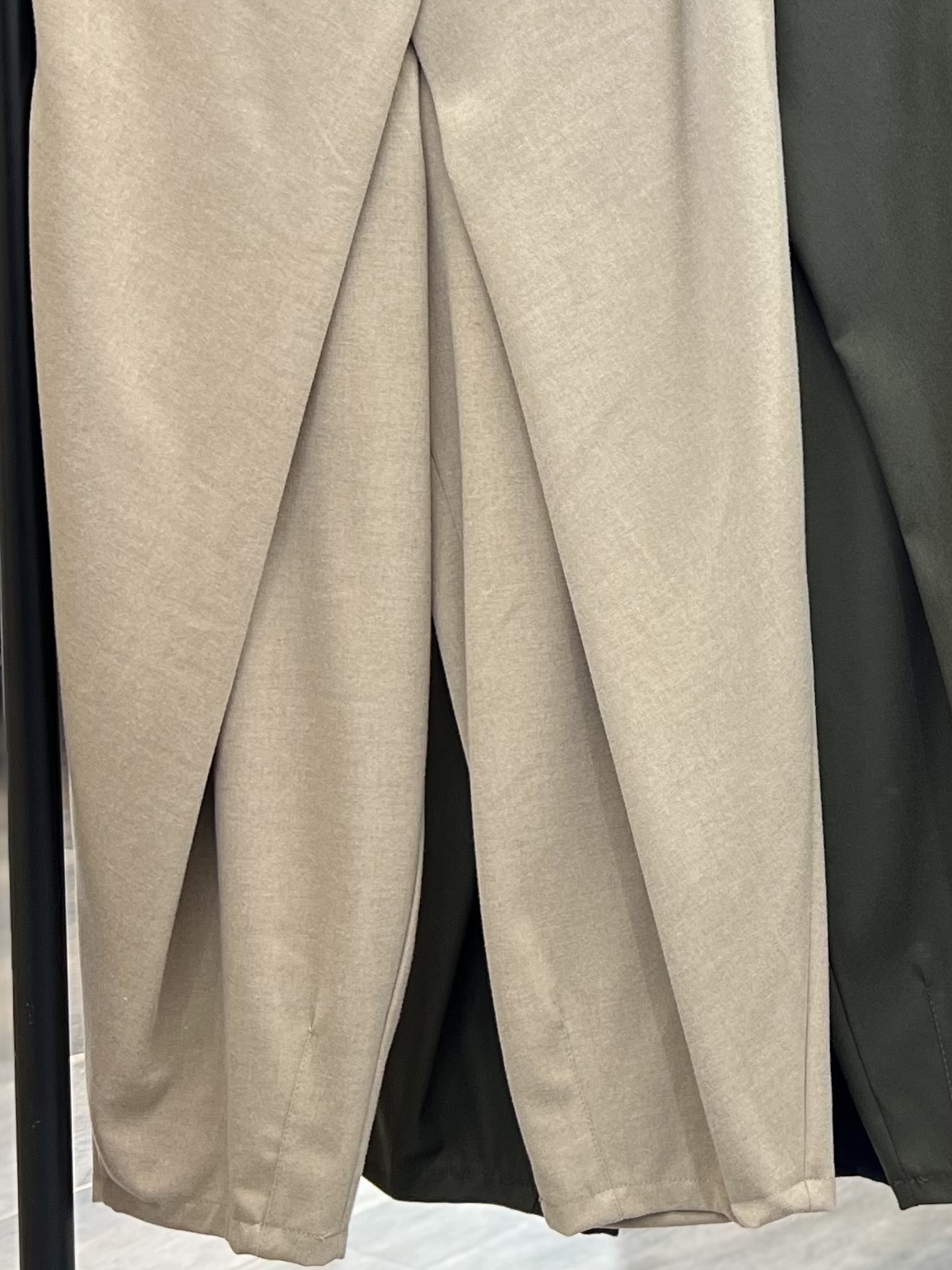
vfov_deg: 28.2
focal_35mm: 68
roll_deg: -0.4
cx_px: 1146
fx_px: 2494
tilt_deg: -2.8
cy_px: 349
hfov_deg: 20.2
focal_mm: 5.7
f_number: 1.5
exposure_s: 1/50
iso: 200
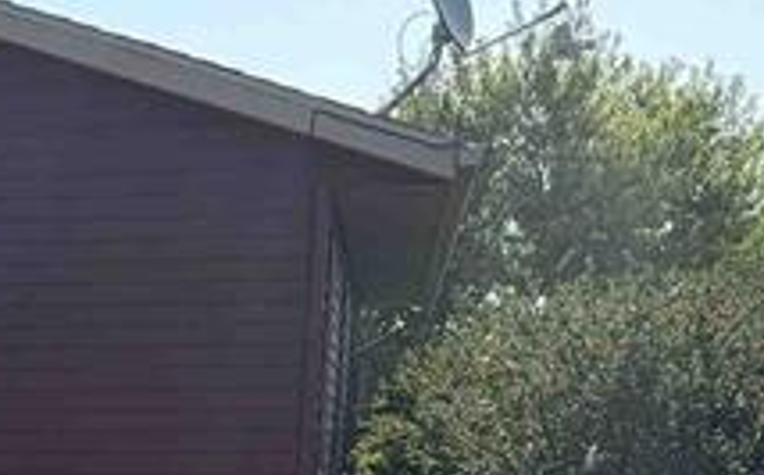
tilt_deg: -10.3
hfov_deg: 15.7
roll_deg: -0.5
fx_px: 2536
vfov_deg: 10.1
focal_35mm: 122
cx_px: -393
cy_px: 854
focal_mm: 6.76
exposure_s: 1/4673
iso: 100
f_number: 1.78
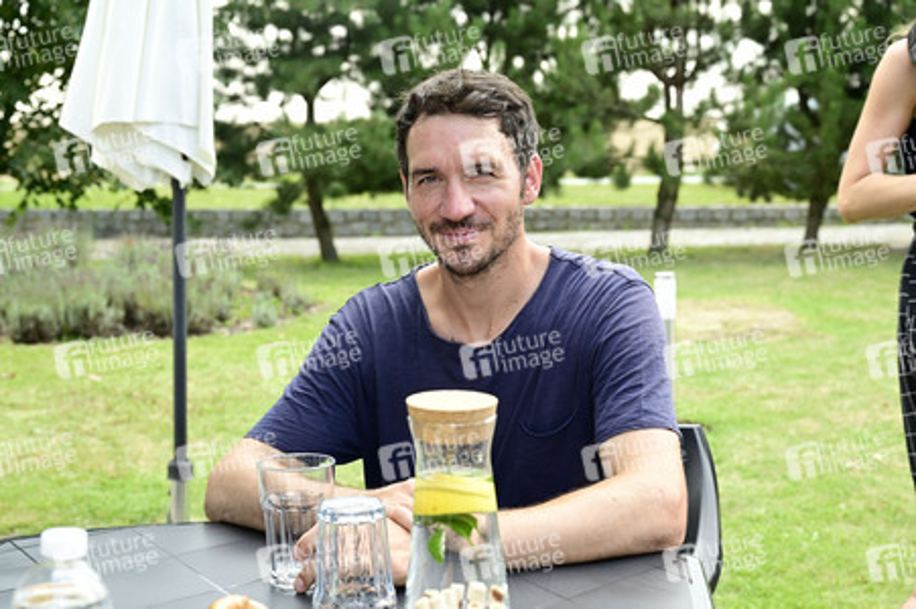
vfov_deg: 25.5
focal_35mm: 53
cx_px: 458
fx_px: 1348
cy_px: 304
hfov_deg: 37.5
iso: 500
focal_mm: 53
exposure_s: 1/200
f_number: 6.3
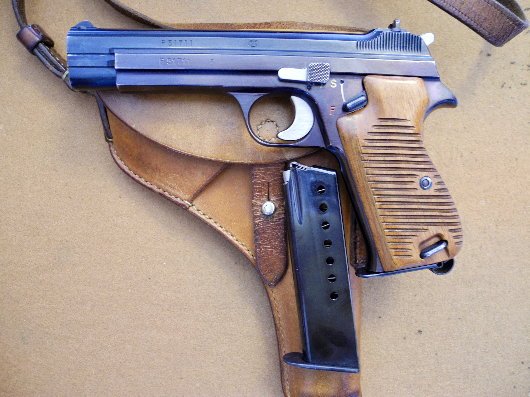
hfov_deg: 63.4
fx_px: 429
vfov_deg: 49.7
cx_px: 265
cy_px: 198
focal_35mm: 28
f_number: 2.8
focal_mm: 6
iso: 400
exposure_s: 1/15
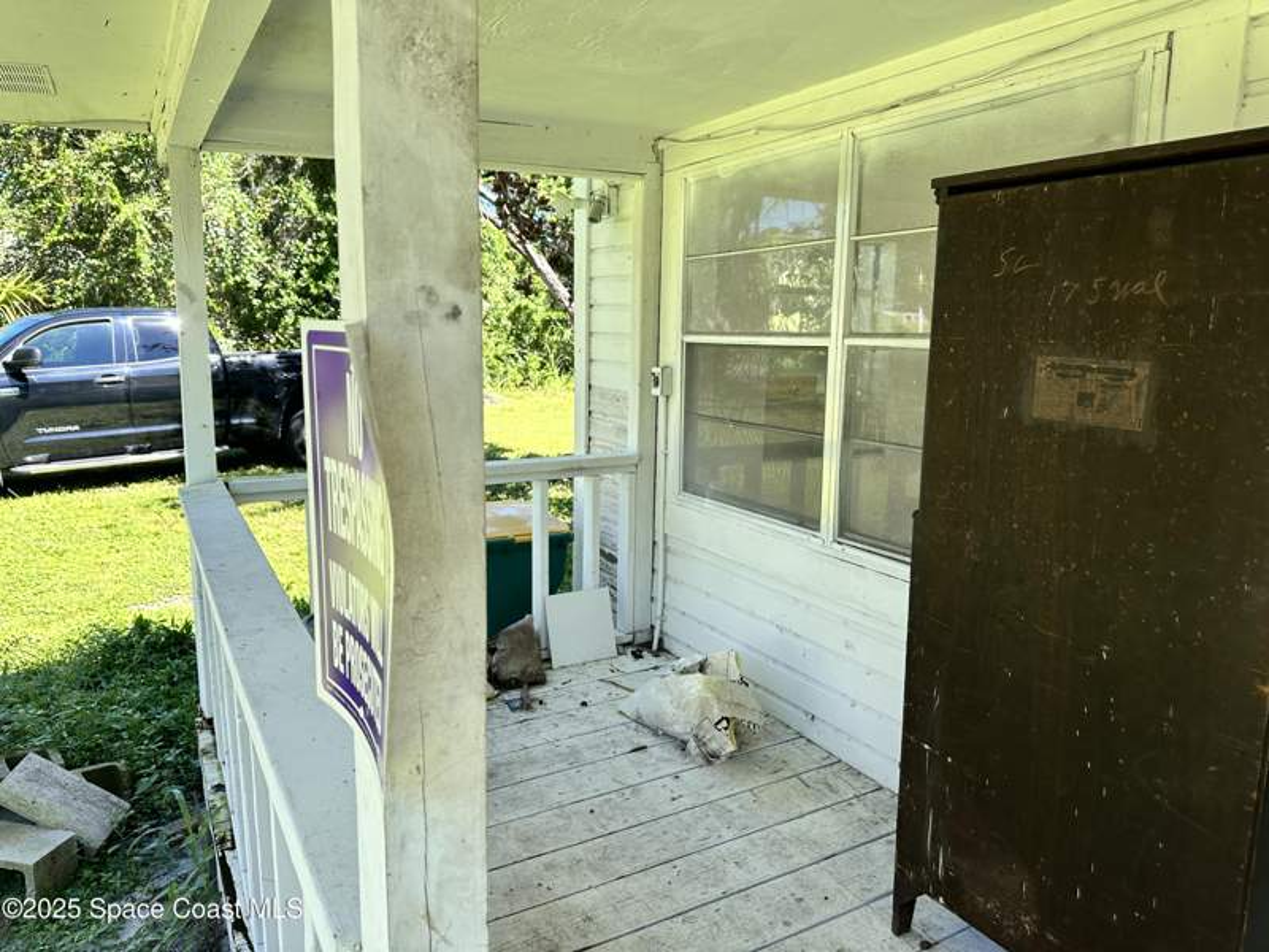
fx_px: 880
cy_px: 476
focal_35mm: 24
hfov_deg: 71.6
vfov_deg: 56.8
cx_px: 634
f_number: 1.78
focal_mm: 6.86
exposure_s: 1/580
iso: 80
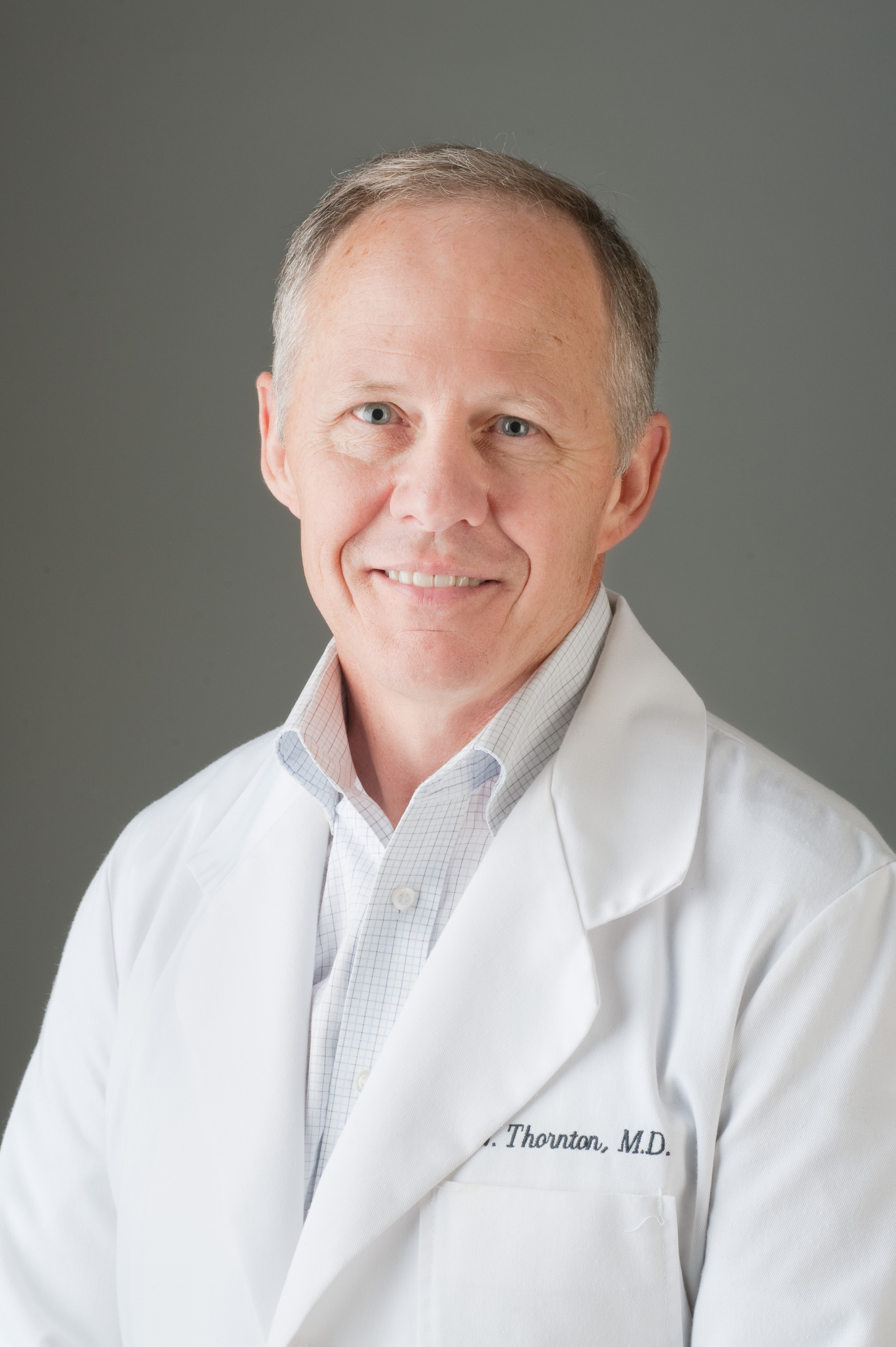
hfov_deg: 16.1
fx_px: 3177
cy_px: 674
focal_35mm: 85
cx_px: 448
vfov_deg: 23.9
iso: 200
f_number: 16
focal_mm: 85
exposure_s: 1/200
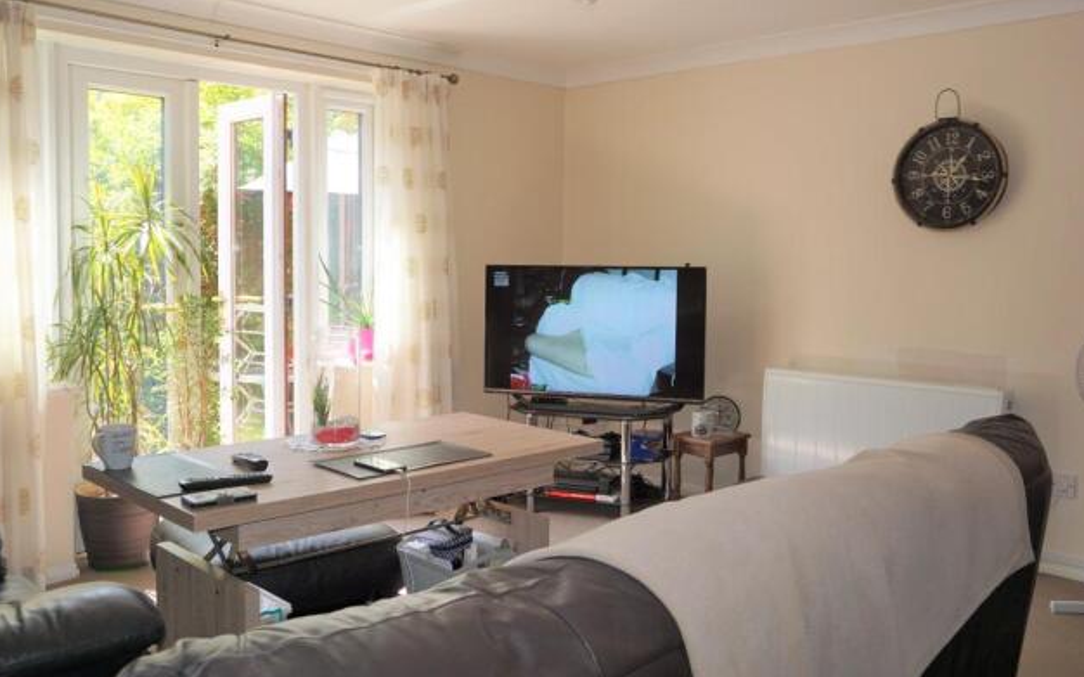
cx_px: 524
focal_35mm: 32
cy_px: 321
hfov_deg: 59.6
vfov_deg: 39.4
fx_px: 945
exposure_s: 1/60
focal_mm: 20
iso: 100
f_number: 4.5
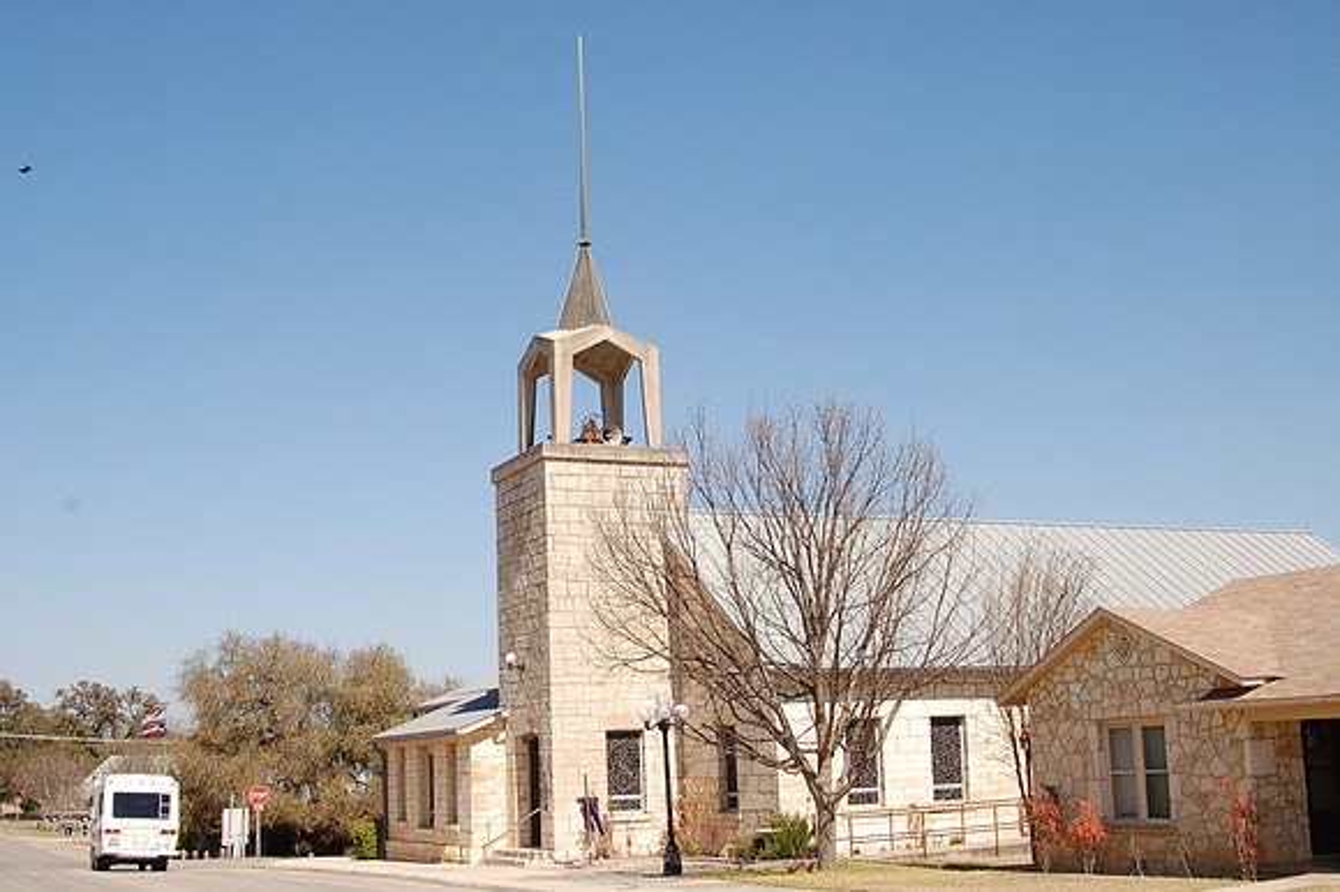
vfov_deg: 31.9
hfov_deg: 46.4
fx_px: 1562
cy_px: 446
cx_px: 670
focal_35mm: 42
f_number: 10
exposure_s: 1/400
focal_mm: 28
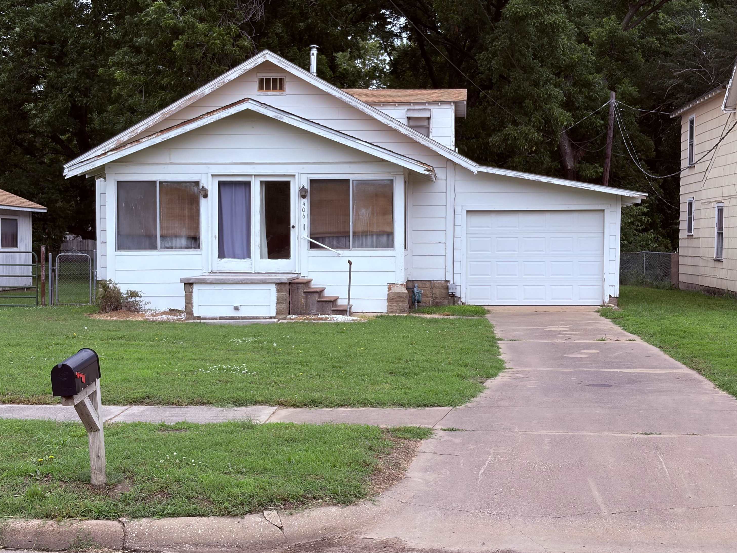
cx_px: 361
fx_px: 1171
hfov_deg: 34.9
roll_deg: -0.1
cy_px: 280
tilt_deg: -1.3
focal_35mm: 55
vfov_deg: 26.6
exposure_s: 1/2141
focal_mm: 5.96
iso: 40
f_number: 1.6
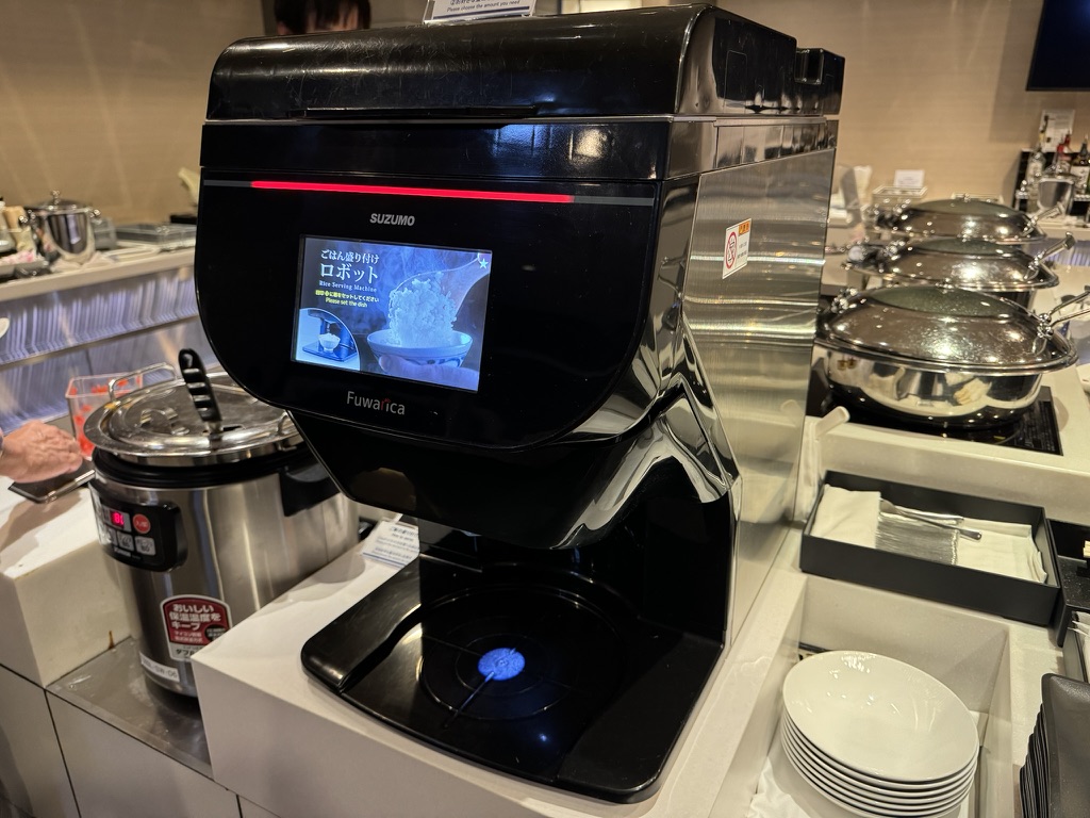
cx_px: 545
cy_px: 409
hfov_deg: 71.6
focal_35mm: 24
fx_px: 756
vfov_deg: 56.8
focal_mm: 6.76
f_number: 1.78
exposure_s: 1/50
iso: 320
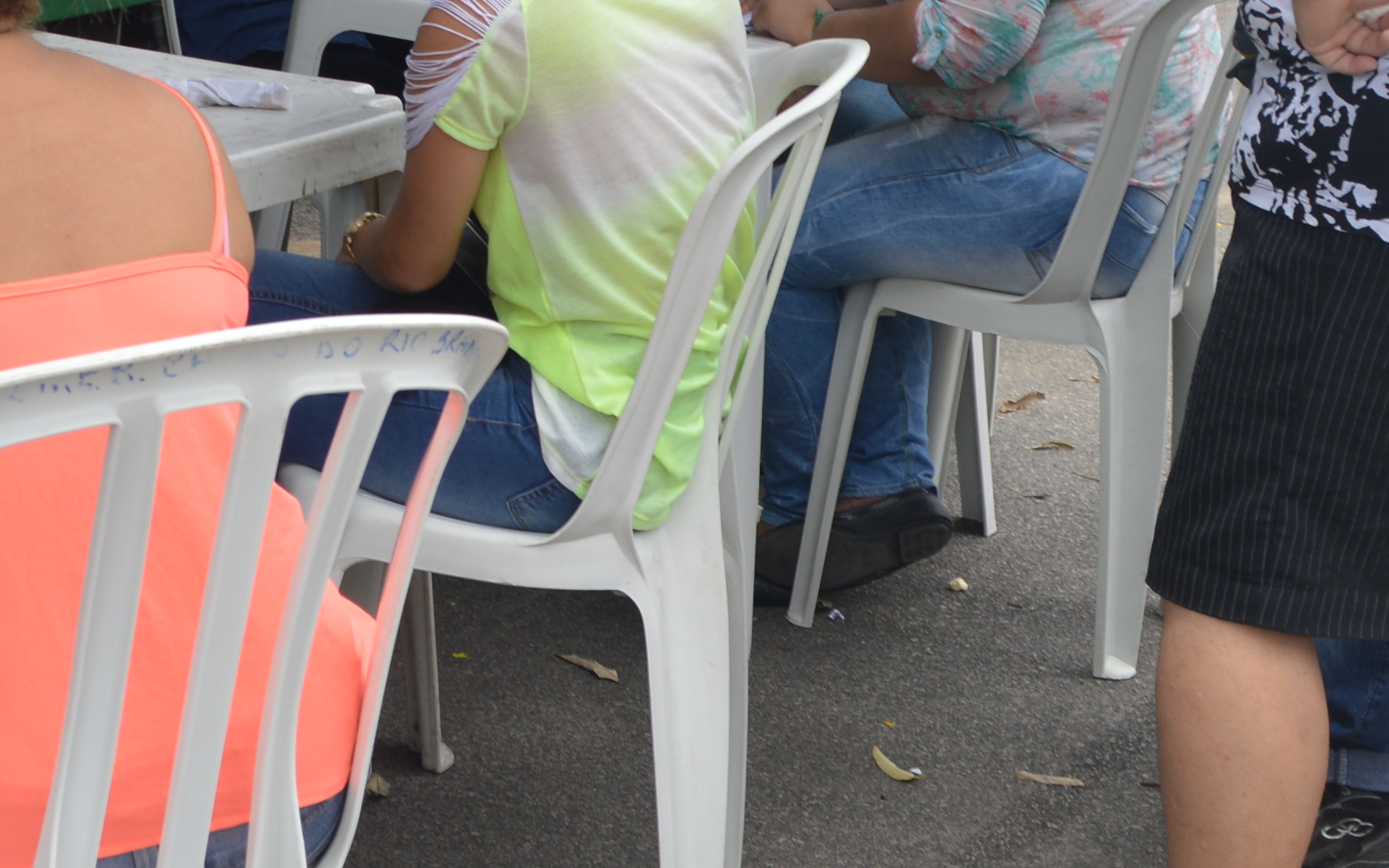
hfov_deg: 23.9
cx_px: 436
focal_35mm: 86
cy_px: -90
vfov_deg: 14.8
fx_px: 3256
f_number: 6.3
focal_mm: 18
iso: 100
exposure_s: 1/160
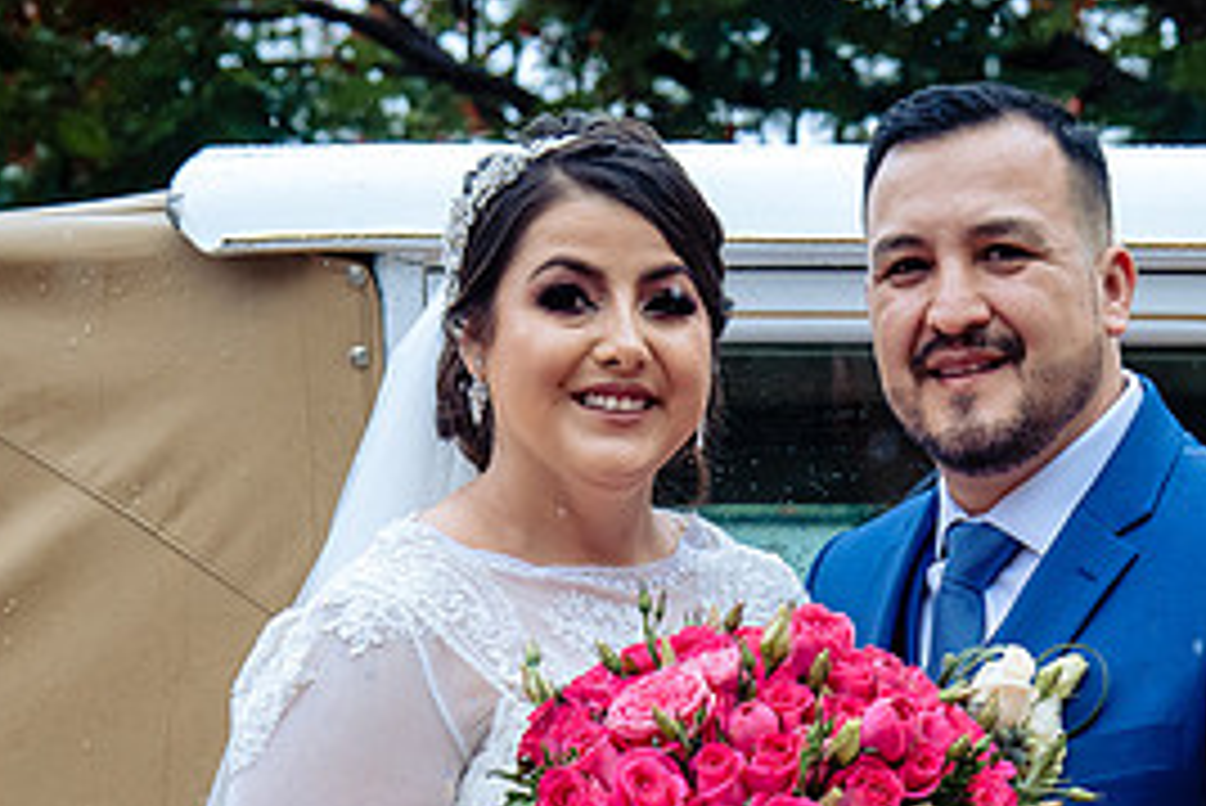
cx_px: 878
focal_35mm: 148
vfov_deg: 9.2
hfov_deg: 13.8
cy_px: 849
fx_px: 4960
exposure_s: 1/1000
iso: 1250
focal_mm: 65
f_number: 7.1
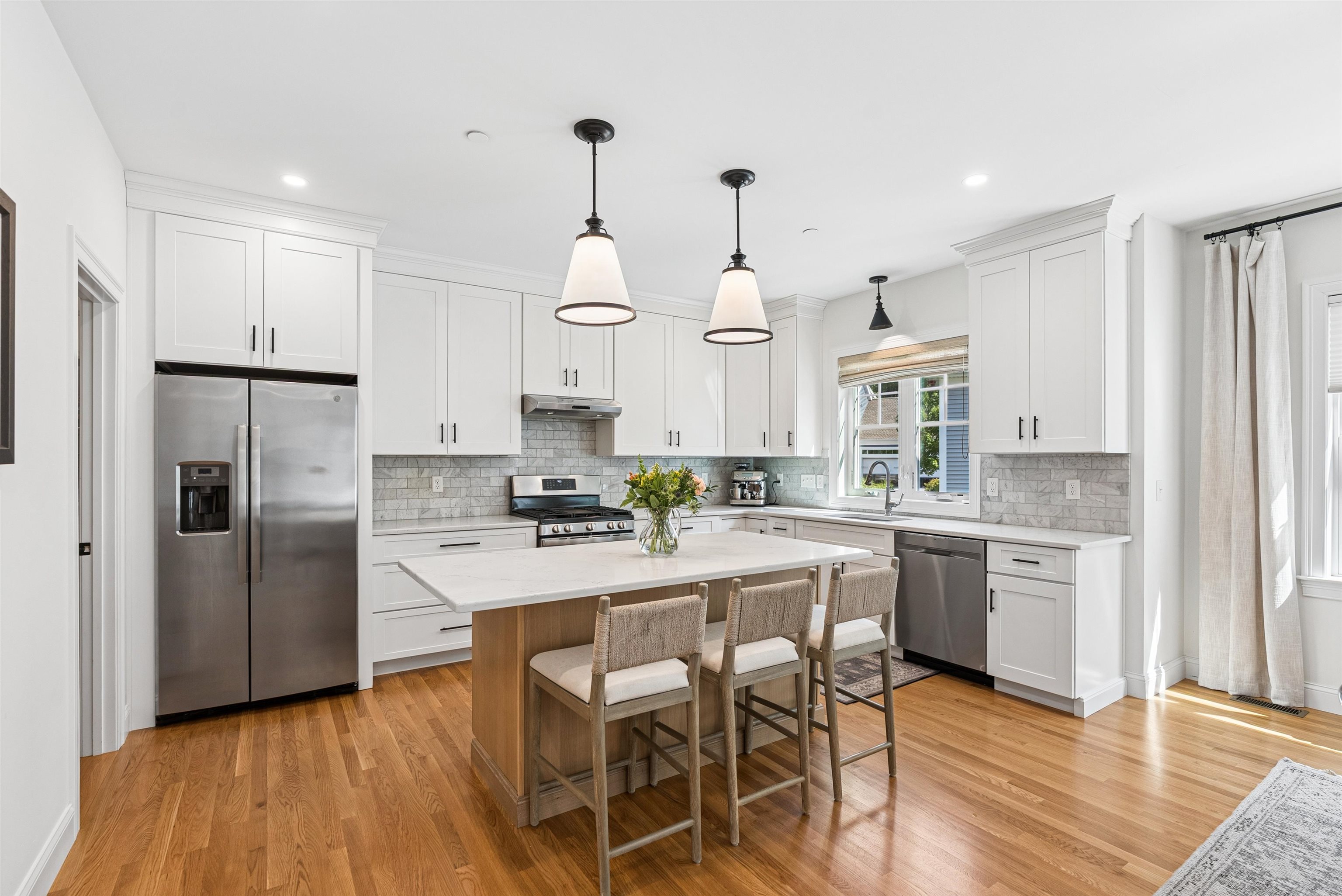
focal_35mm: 16
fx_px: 597
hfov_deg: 96.7
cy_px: 448
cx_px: 671
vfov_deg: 73.8
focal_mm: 16
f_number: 7.1
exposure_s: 1/25
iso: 320
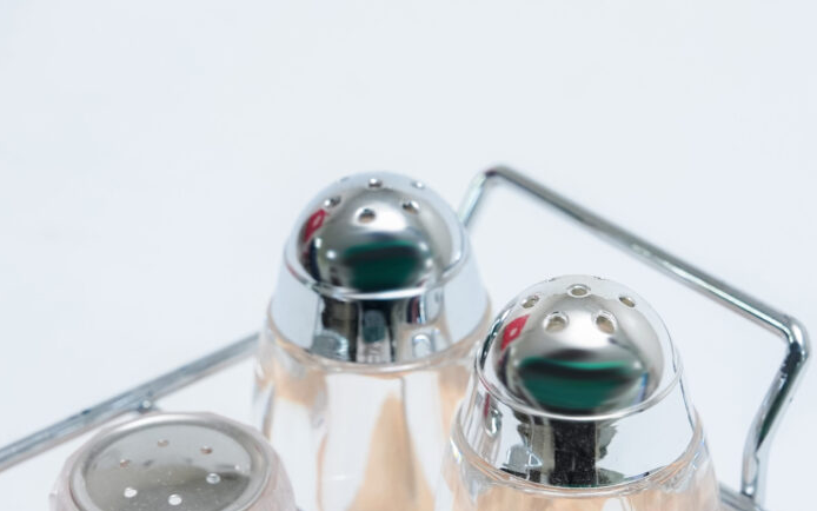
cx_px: 410
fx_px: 2405
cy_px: 256
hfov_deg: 19.3
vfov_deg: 12.1
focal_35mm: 108
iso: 2500
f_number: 10
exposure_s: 1/125
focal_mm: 70
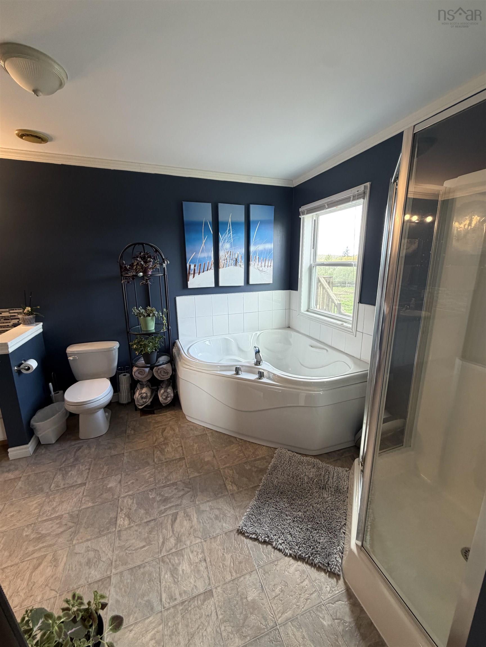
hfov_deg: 85.7
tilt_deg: -14.1
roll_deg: +0.7
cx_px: 243
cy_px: 324
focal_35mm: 14
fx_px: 262
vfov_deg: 102.1
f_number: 2.2
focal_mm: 2.22
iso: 200
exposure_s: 1/120
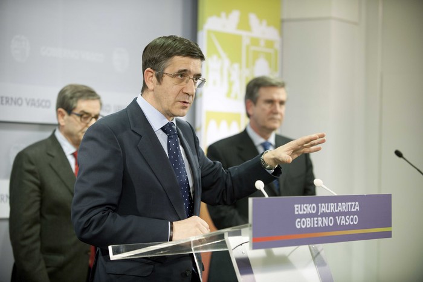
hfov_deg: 20.0
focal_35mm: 102
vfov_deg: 13.4
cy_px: 141
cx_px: 212
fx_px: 1199
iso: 800
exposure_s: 1/125
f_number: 3.5
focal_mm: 102
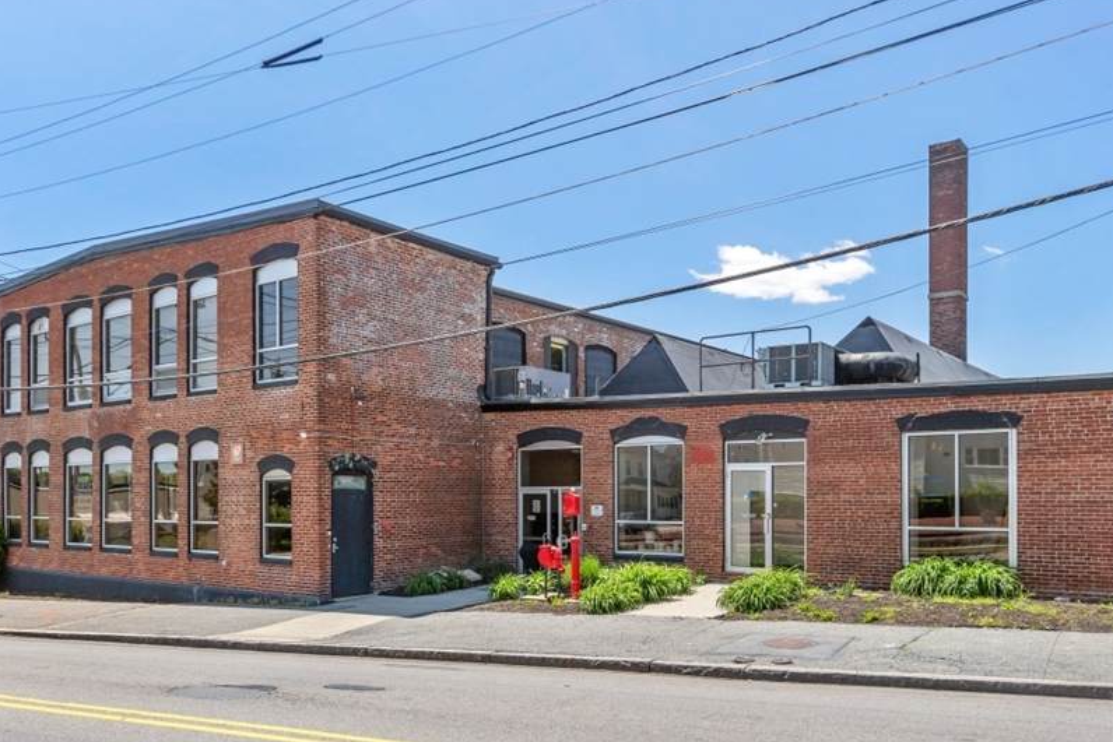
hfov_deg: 67.2
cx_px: 619
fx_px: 835
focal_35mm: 27
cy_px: 460
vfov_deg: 47.5
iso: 200
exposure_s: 1/2000
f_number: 5.6
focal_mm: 14
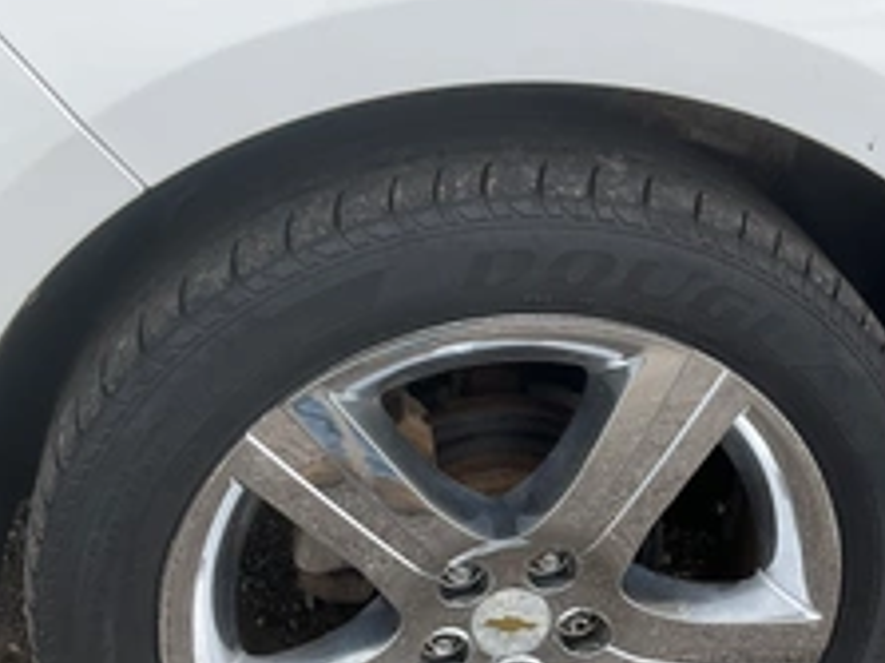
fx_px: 1329
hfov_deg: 36.6
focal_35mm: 52
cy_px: 548
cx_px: 564
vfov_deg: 27.4
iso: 25
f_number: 1.8
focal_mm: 3
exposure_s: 1/509
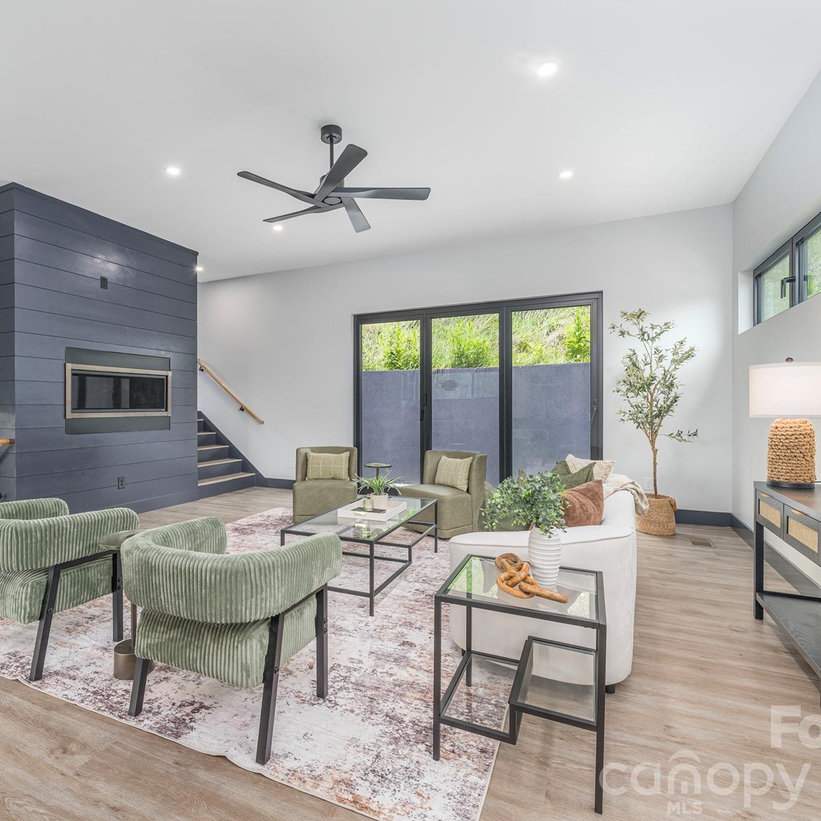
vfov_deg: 80.7
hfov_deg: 80.1
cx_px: 343
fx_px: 483
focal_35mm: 18
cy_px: 411
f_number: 8
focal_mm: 14
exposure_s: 1/60
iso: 320
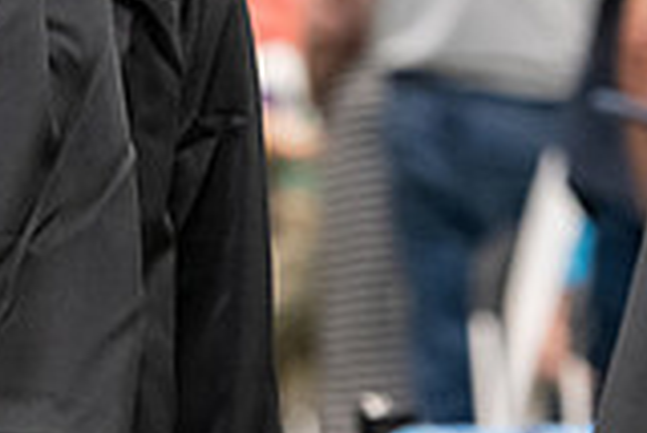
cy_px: -216
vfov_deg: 2.8
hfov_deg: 4.2
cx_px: -150
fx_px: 8814
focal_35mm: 490
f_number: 3.2
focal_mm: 135
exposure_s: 1/200
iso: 3200
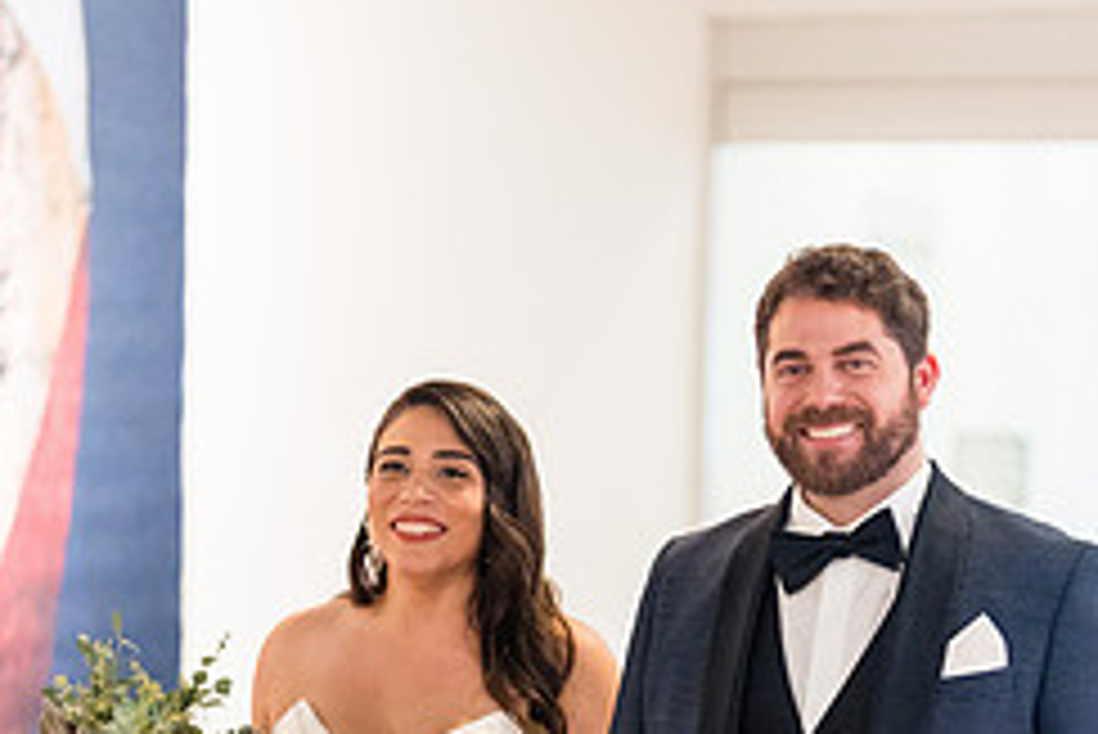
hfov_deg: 17.2
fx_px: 3632
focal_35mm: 119
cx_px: 464
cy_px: 673
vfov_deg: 11.5
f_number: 1.2
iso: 2500
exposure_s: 1/320
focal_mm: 50
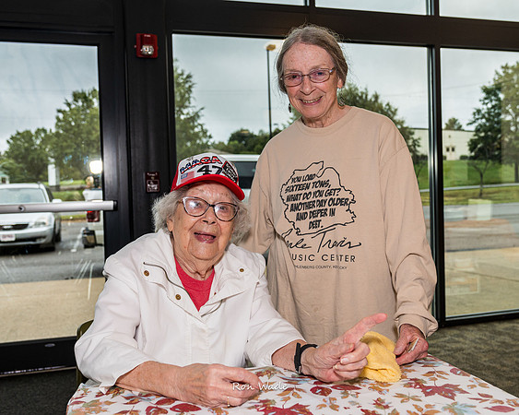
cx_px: 271
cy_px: 207
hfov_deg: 49.2
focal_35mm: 37
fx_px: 567
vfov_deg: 40.2
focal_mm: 28
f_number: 4
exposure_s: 1/160
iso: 500
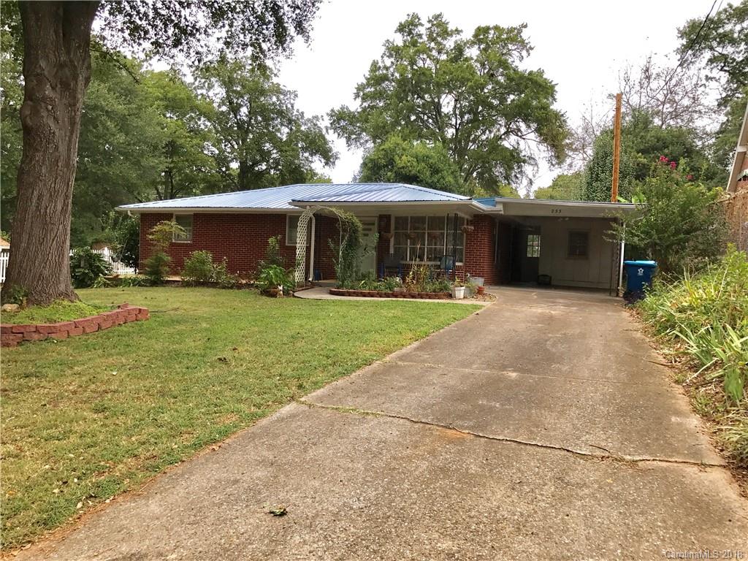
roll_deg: -1.2
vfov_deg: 49.7
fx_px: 605
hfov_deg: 63.4
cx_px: 374
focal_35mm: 28
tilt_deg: -3.2
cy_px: 280
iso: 20
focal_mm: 3.99
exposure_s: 1/638
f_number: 1.8
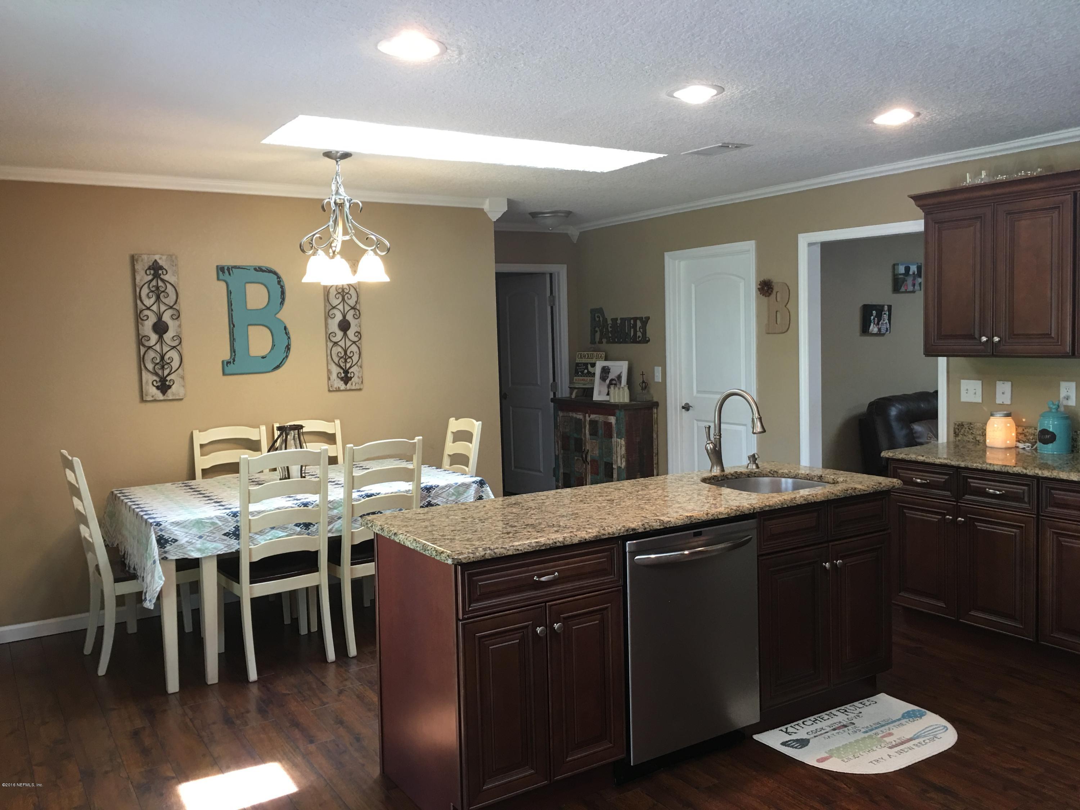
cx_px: 540
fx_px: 905
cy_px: 405
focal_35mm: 29
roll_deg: +1.5
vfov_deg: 48.2
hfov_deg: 61.7
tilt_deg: -3.4
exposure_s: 1/15
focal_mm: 4.15
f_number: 2.2
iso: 40
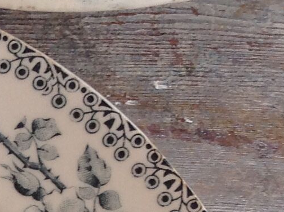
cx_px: -242
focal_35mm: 180
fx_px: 1474
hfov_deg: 10.3
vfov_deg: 7.7
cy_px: 497
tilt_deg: -73.8
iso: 50
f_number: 2.4
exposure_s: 1/17
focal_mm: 4.28
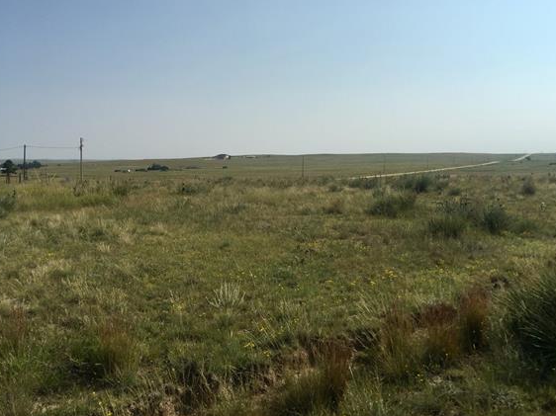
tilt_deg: -2.3
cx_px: 286
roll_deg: -2.1
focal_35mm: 33
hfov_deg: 55.4
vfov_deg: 42.9
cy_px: 203
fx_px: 530
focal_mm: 4.15
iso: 32
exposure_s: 1/3968
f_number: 2.2
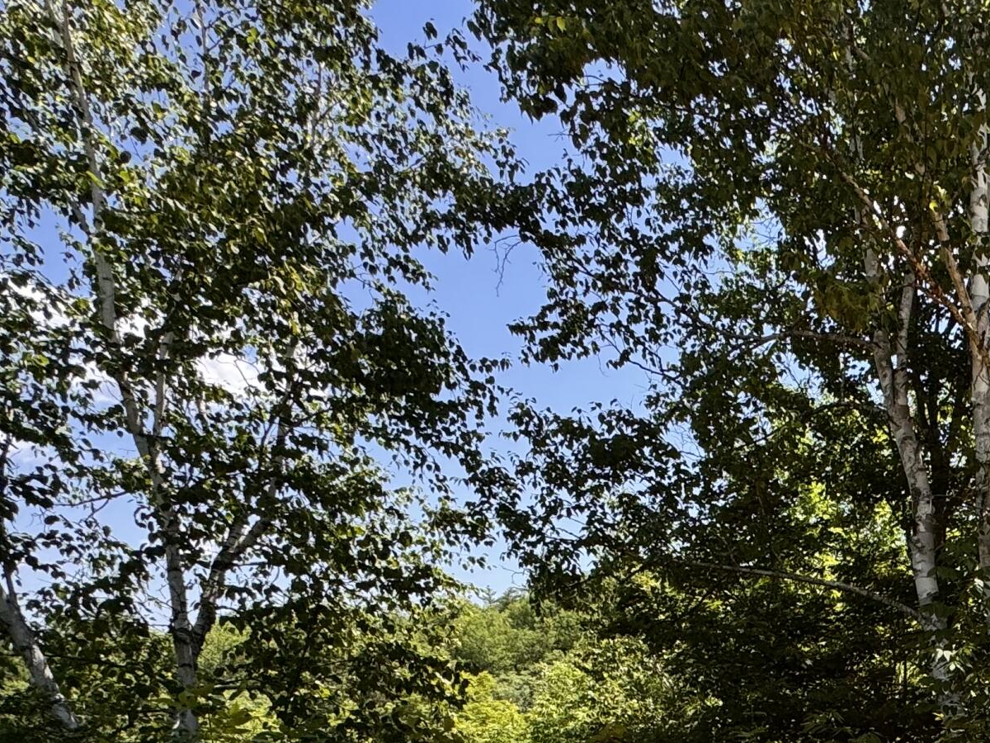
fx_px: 1001
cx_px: 1061
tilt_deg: -10.3
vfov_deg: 34.5
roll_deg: +3.4
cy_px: 837
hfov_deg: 42.6
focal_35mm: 35
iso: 50
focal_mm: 2.22
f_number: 2.2
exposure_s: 1/1672
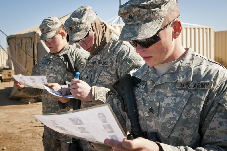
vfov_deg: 30.8
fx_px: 274
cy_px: 76
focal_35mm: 44
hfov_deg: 45.0
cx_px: 114
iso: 400
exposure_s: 1/1000
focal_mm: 29
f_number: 5
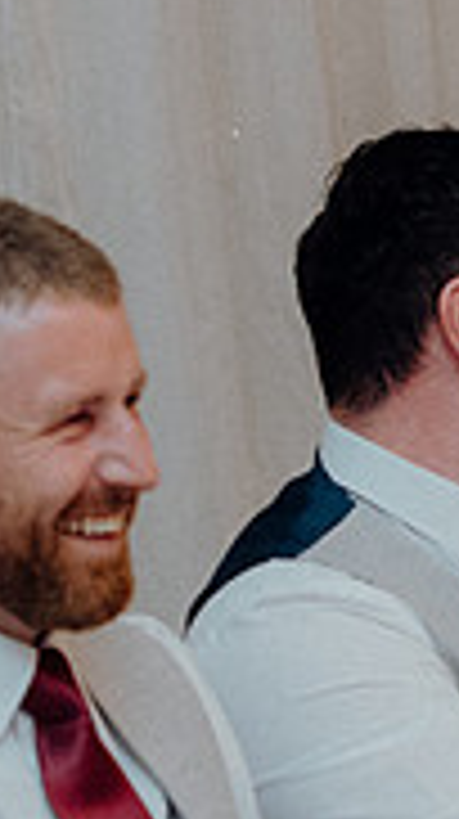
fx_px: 6748
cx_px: 1179
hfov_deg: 3.8
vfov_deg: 6.9
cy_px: 259
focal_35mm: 311
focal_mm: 62
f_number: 3.5
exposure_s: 1/160
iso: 2500
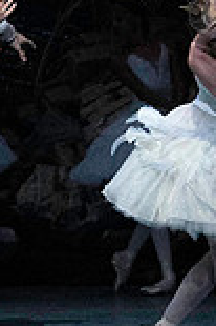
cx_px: 220
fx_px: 6747
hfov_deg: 1.8
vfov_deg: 2.8
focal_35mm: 748
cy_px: 64
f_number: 5
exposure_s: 1/400
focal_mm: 200
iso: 25600
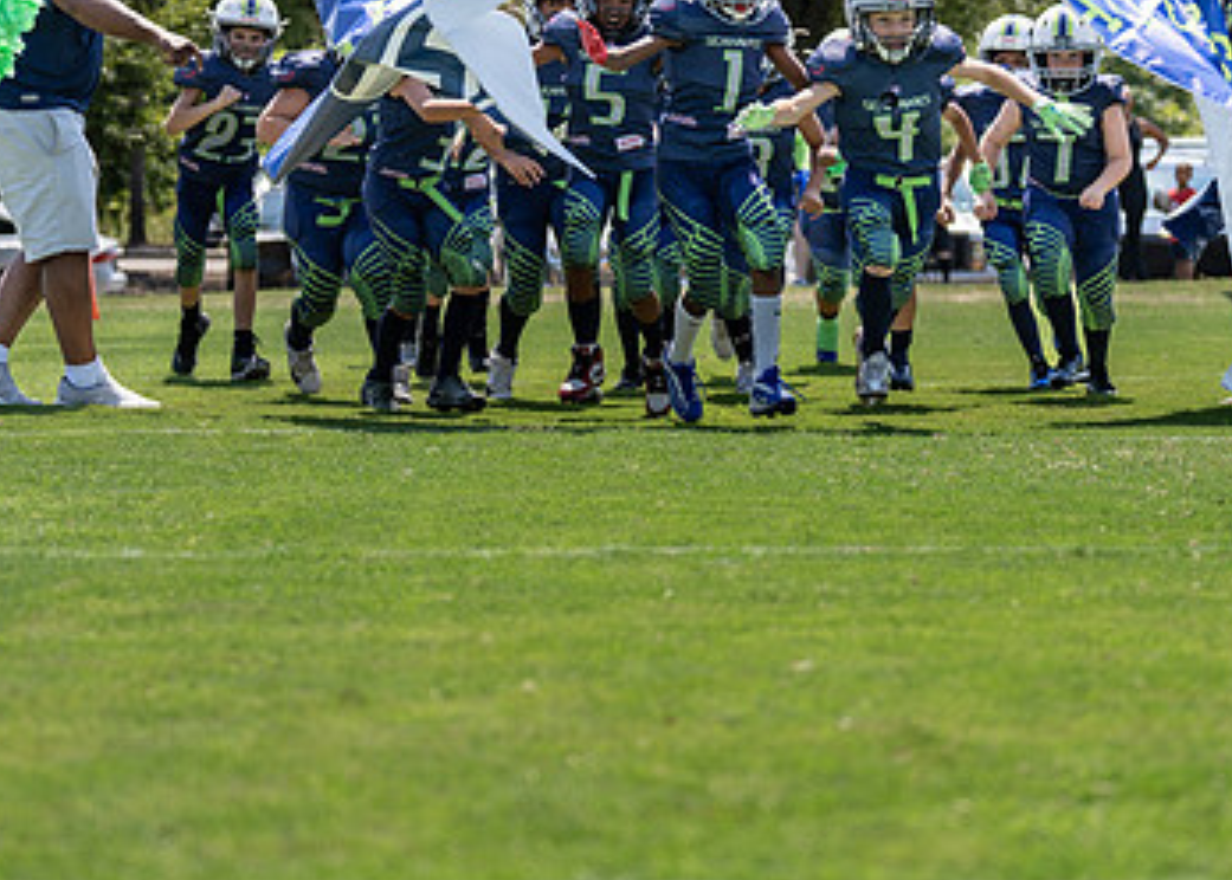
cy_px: 231
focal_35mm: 140
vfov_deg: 10.3
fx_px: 4900
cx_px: 692
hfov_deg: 14.3
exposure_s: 1/1250
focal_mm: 76
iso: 100
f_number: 2.8
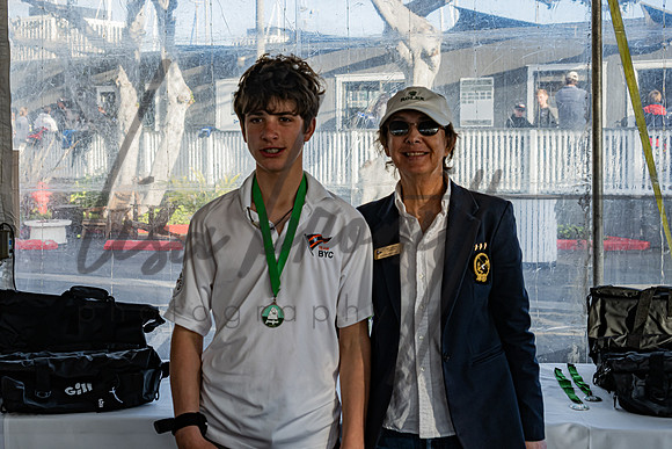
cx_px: 277
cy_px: 147
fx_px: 980
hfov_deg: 37.7
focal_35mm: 52
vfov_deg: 25.6
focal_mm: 39
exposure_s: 1/250
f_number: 5.6
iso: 200
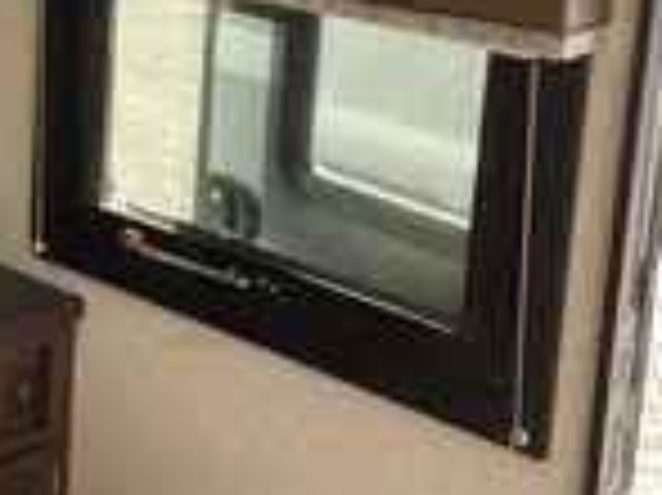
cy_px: 45
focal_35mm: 79
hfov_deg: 24.0
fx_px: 1510
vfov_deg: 18.3
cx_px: 54
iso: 64
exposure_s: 1/122
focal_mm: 3
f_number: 1.8
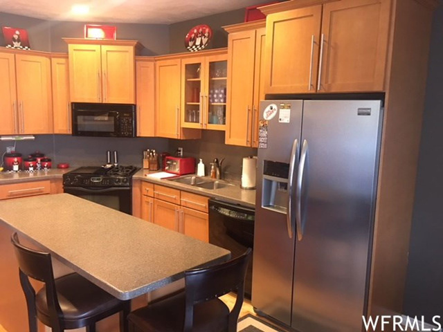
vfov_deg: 48.2
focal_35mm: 29
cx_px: 222
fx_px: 371
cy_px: 166
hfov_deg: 61.7
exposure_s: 1/4
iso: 64
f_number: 2.2
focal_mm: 4.15
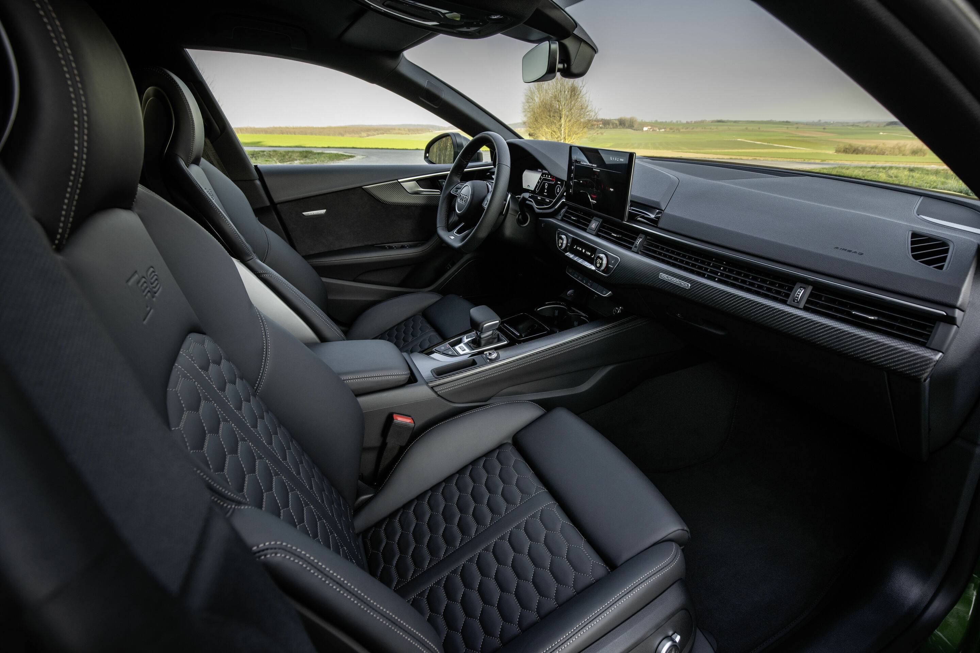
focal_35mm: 16
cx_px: 490
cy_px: 326
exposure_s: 1/80
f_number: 8
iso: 500
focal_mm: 16
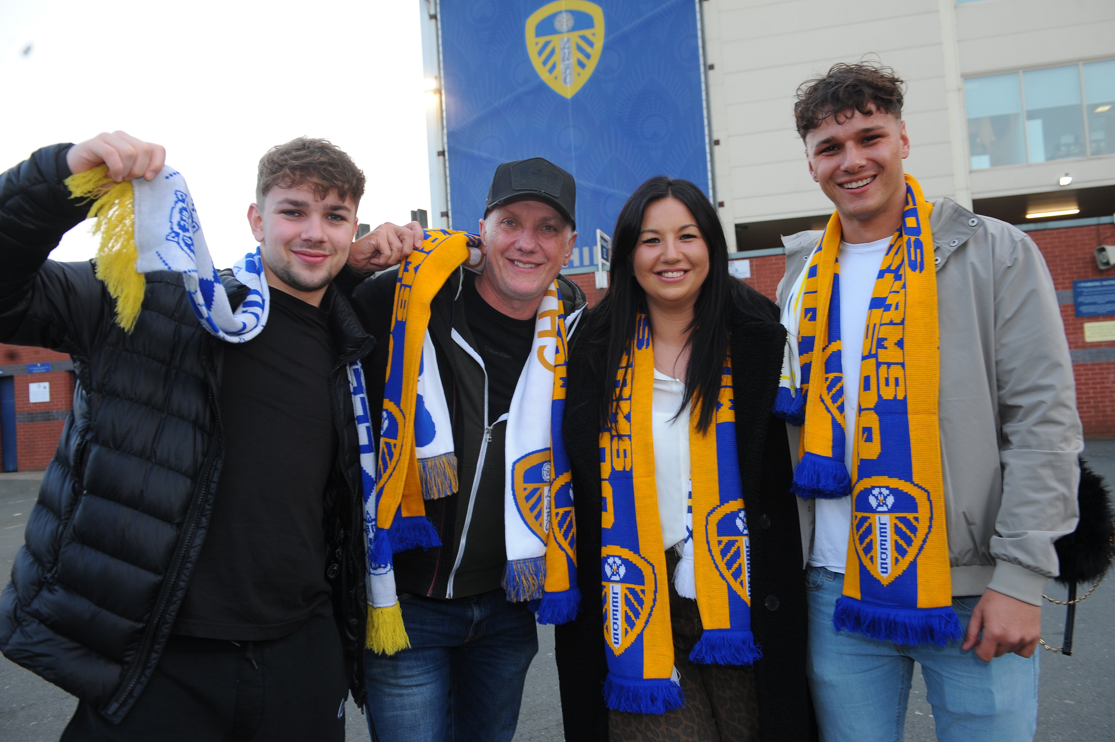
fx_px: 898
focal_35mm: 29
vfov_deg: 44.9
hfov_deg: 63.7
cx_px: 558
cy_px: 371
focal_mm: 29
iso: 200
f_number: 5
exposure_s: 1/60
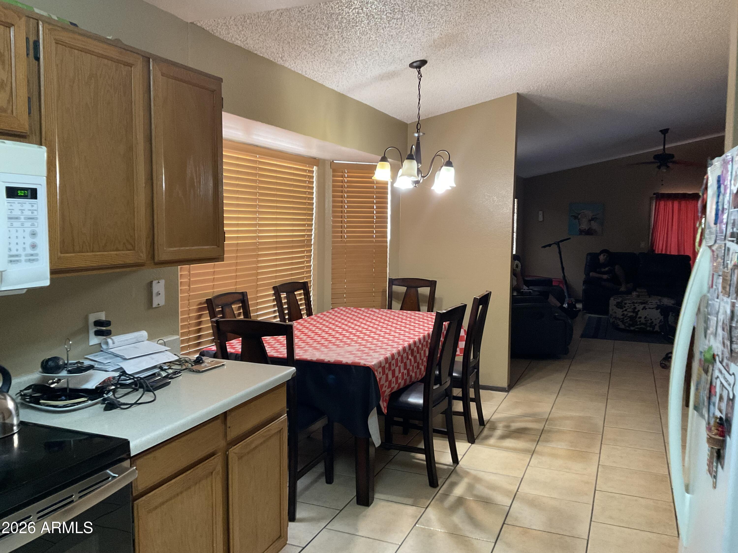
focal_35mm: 29
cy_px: 276
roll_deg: -1.1
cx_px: 369
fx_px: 618
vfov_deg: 48.2
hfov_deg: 61.7
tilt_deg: -6.2
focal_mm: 3
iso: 250
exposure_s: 1/60
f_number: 1.8
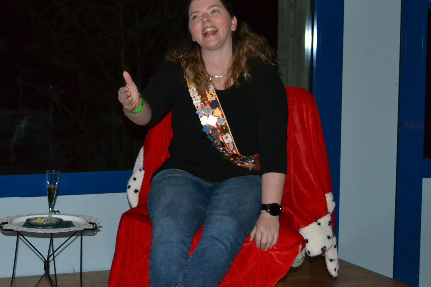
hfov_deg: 24.5
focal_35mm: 83
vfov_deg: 16.4
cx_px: 186
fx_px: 994
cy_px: 118
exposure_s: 1/60
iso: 3200
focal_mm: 34
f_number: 5
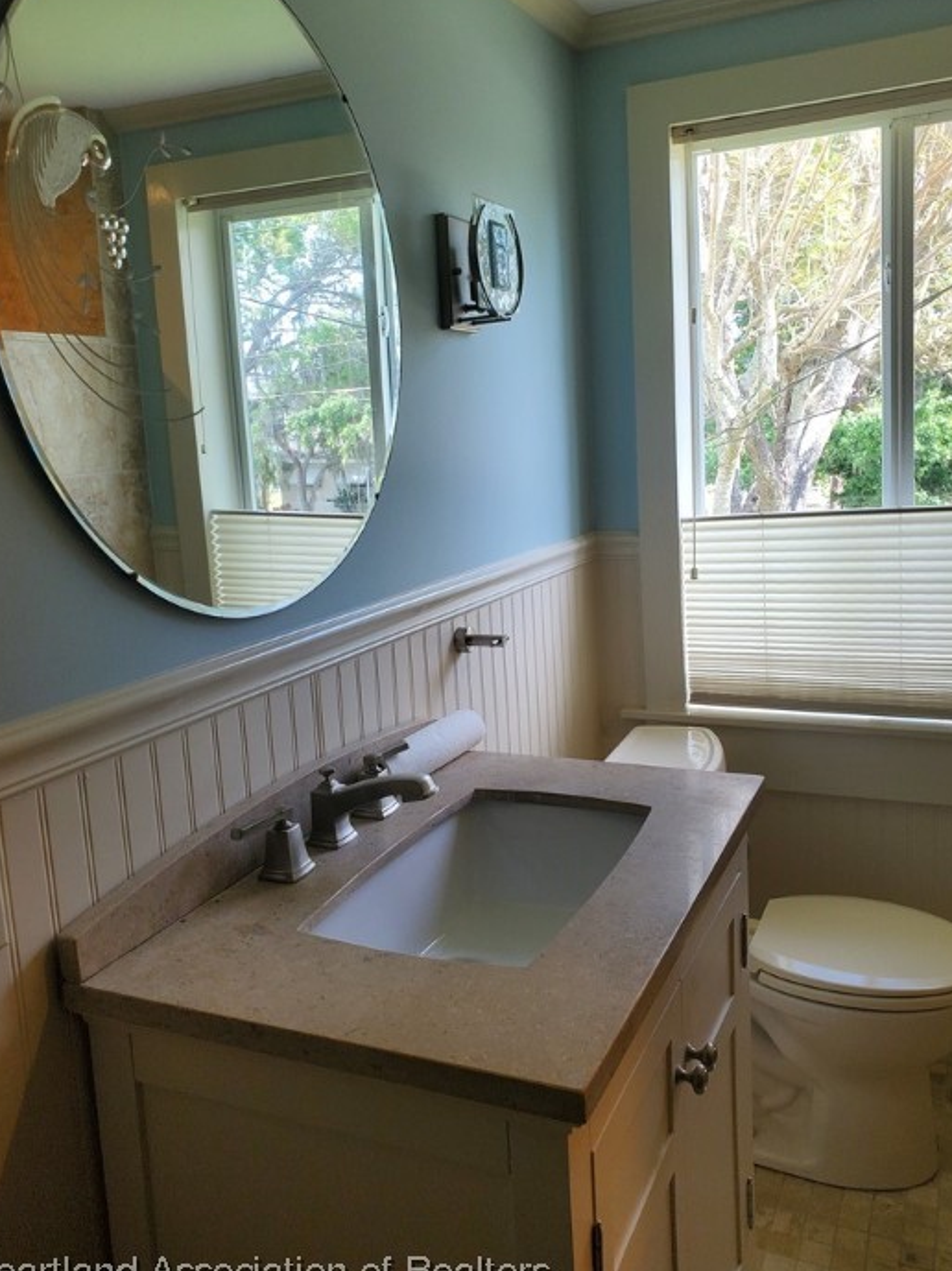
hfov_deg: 48.2
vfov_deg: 61.6
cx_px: 489
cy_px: 594
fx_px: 1064
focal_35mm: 29
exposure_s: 1/120
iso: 100
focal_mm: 4.3
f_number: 2.4
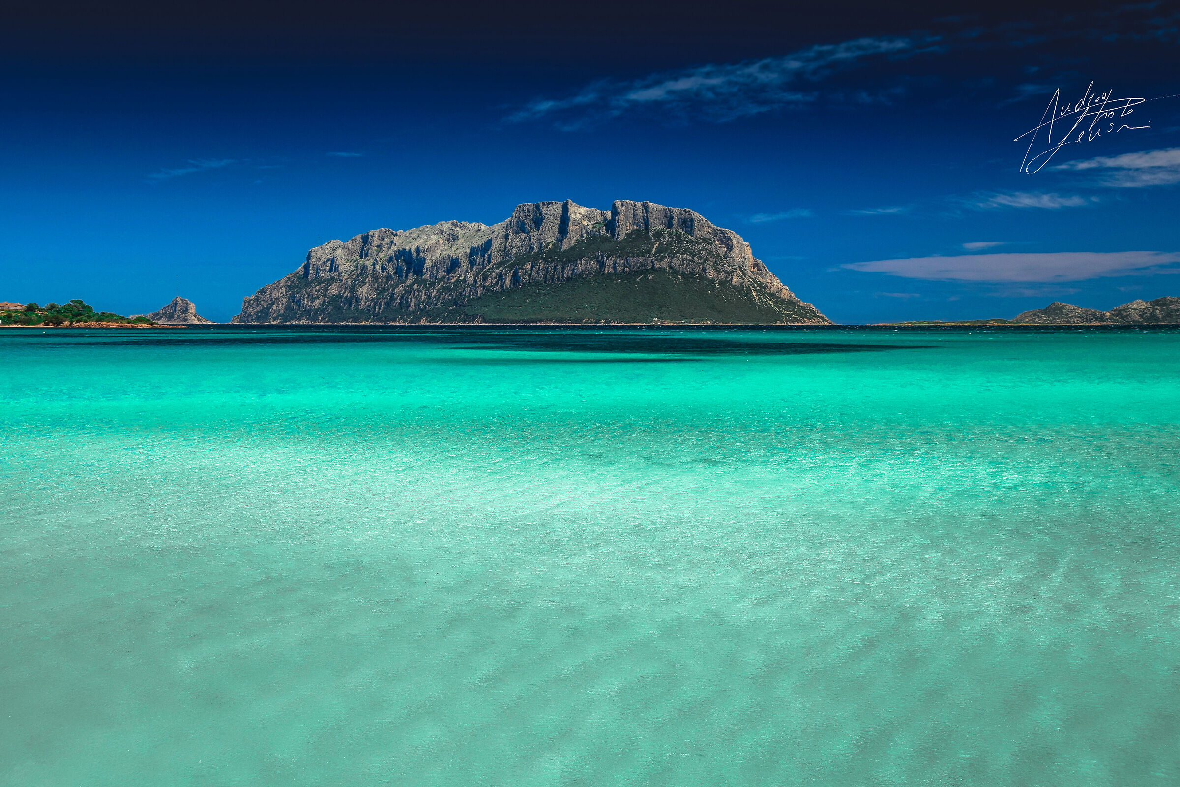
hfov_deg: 42.3
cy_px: 394
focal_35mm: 46
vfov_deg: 28.9
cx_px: 590
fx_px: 1524
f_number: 9
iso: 200
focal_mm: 31
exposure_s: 1/320
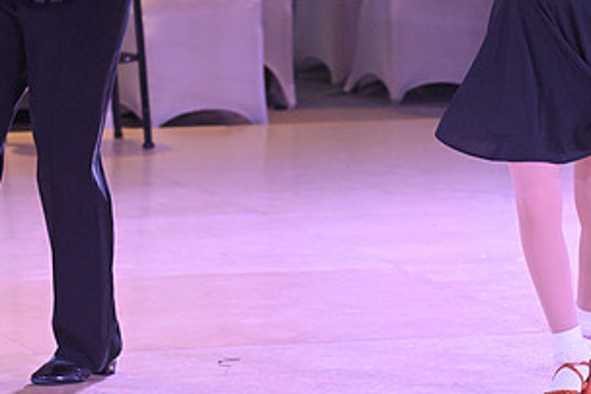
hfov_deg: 7.4
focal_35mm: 278
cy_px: -66
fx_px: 4563
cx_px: 354
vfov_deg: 4.9
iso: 5000
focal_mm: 145
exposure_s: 1/400
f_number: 7.1
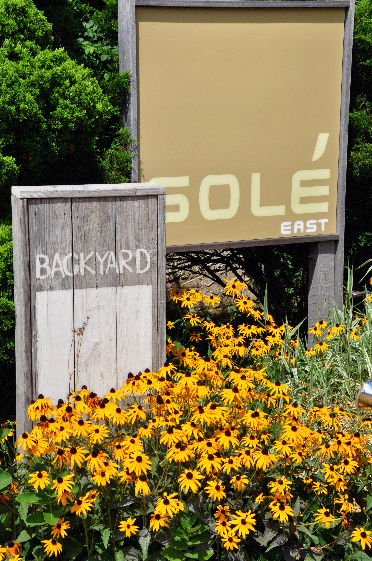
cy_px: 280
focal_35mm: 75
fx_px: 1165
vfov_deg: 27.0
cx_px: 186
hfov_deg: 18.1
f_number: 14
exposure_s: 1/200
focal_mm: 50
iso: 200
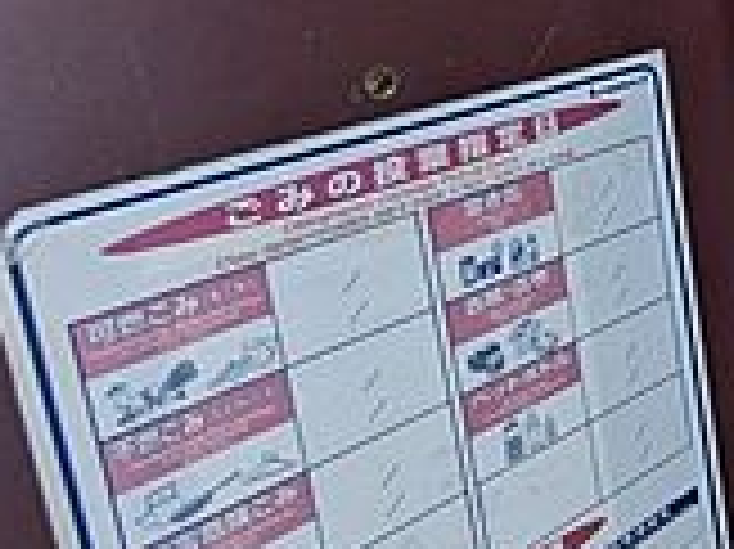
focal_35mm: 55
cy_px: 27
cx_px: 1382
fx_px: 1165
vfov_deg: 25.5
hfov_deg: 20.8
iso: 212
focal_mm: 1.83
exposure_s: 1/40
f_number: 2.2
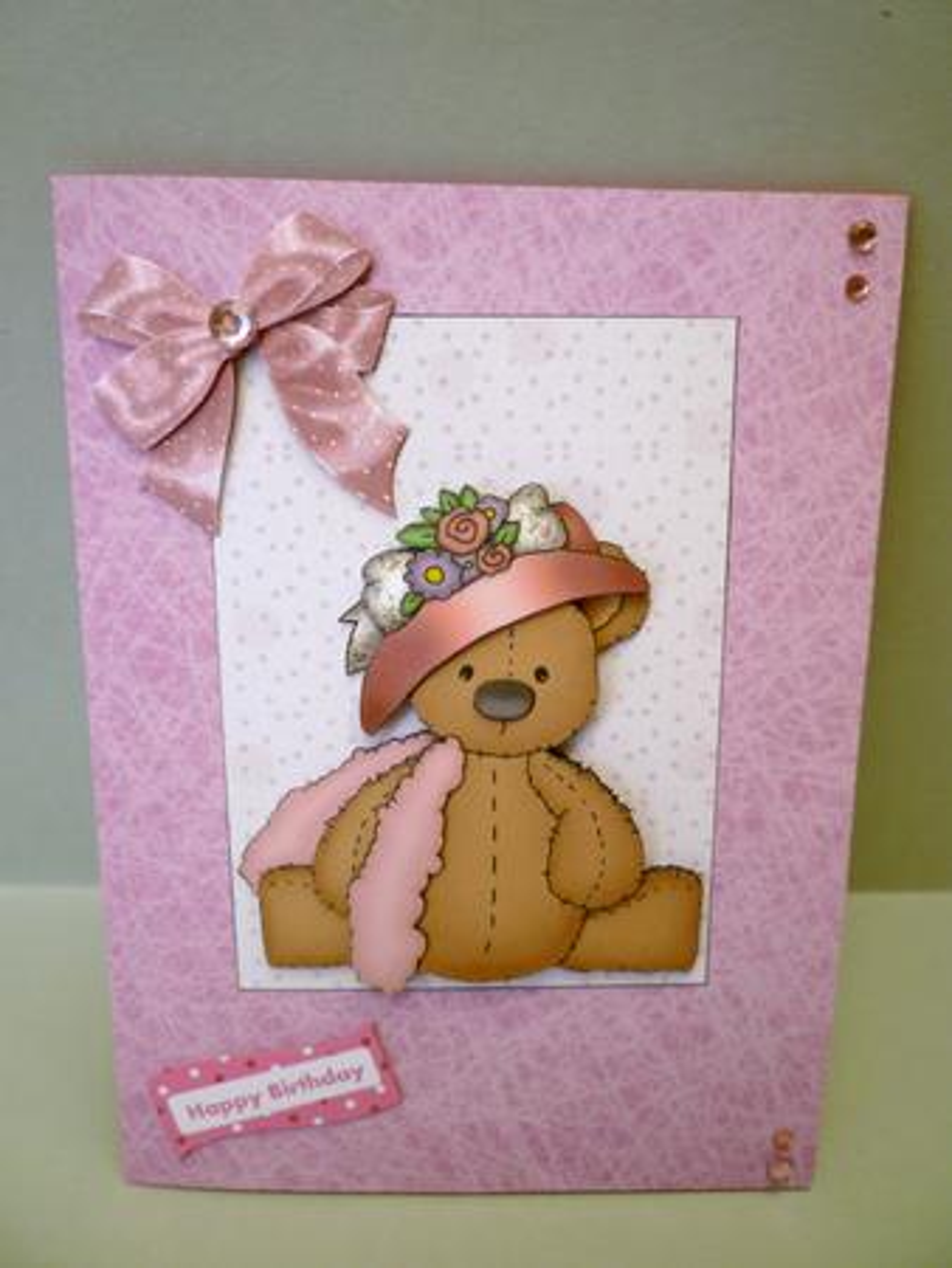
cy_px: 634
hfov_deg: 48.3
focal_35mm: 29
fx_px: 1062
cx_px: 476
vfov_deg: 61.6
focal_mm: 5.2
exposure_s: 1/50
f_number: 3.3
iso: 80
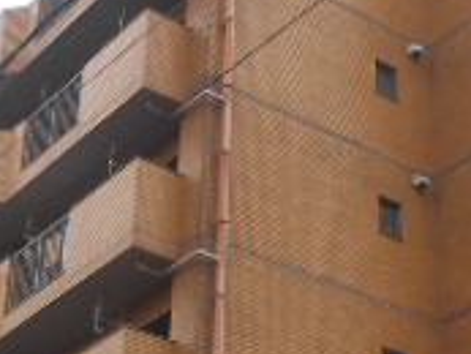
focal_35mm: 96
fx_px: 1307
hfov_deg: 20.4
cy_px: 264
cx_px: 302
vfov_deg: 15.4
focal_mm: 4.6
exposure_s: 1/500
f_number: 3.2
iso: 80
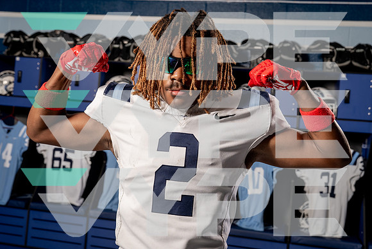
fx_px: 455
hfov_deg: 44.5
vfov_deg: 30.5
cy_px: 124
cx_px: 186
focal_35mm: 44
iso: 500
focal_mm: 44
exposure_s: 1/250
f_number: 5.6
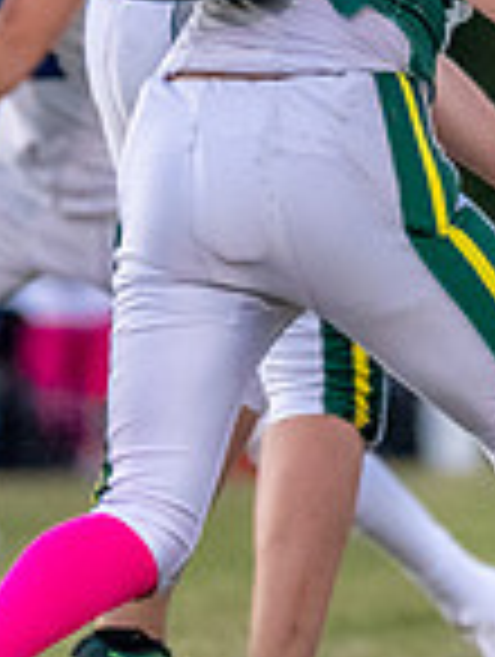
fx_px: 24866
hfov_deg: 1.1
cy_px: -123
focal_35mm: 1308
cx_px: 680
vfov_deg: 1.5
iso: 2500
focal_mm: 200
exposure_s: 1/1600
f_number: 2.8
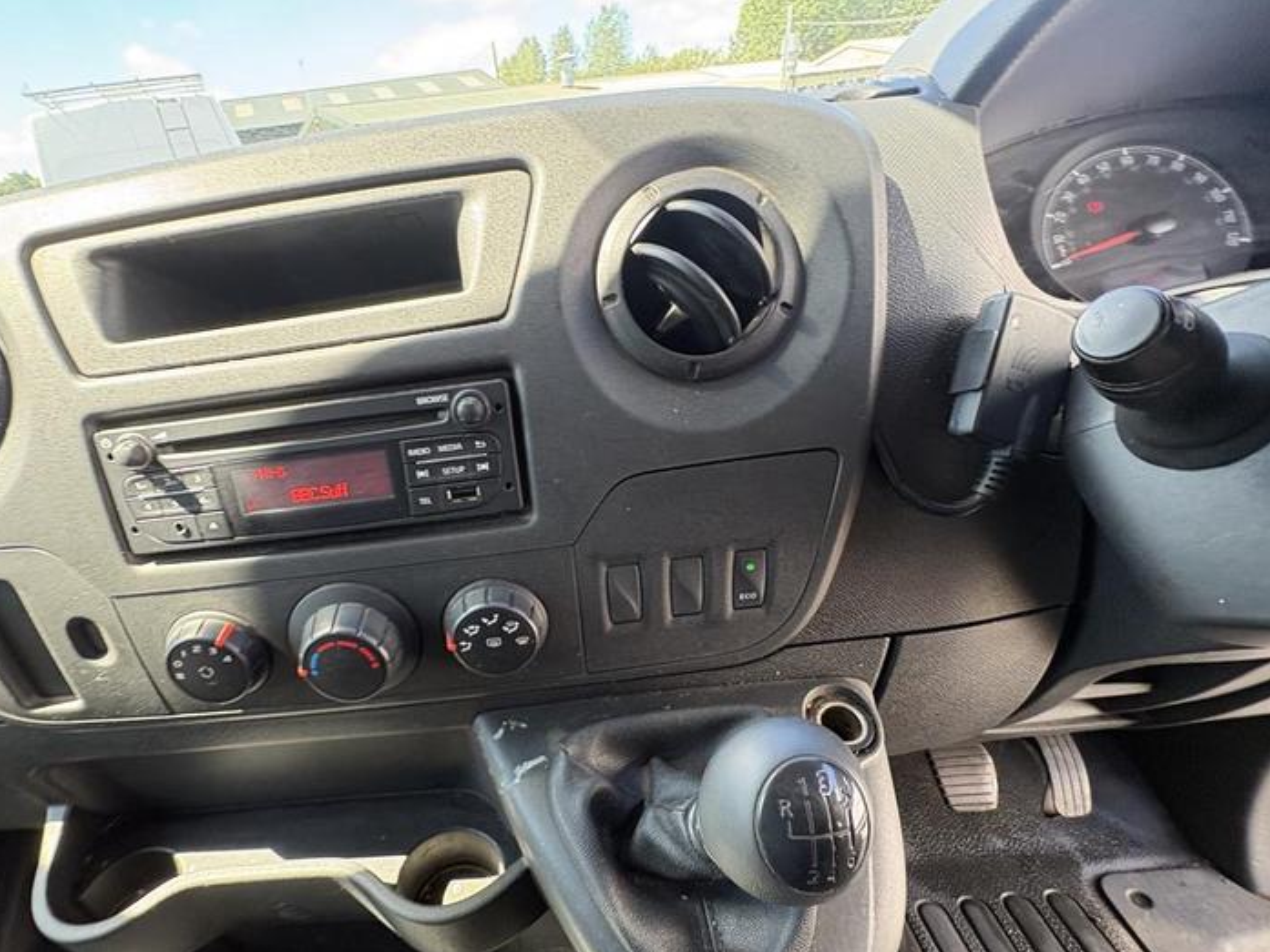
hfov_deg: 86.8
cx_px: 516
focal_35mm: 18
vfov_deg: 70.7
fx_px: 661
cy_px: 581
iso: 200
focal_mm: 2.22
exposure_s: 1/72
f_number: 2.2
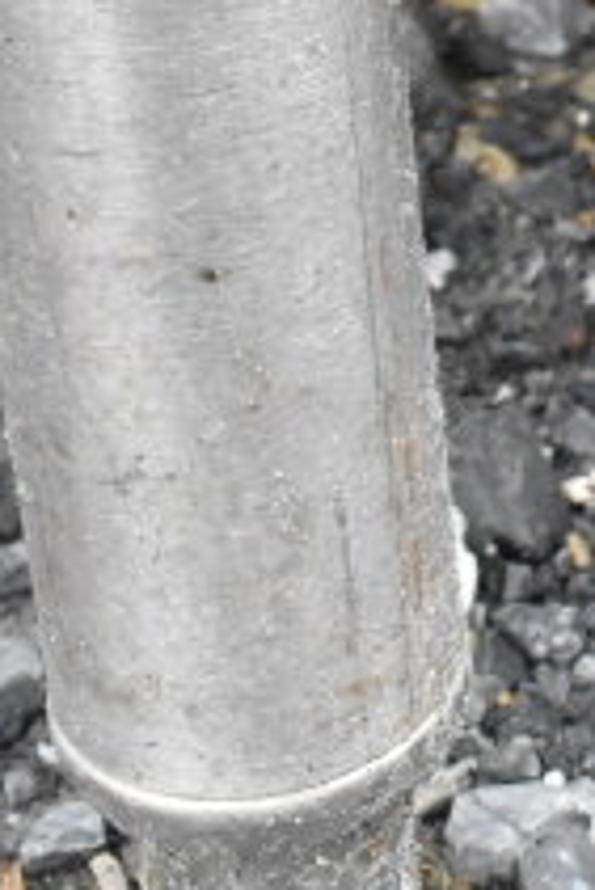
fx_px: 3861
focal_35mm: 156
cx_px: 1182
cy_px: -601
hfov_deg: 8.4
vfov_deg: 12.3
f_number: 11
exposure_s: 1/500
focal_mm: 24
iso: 6400
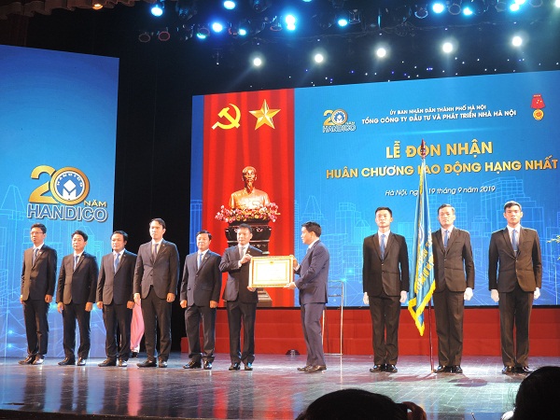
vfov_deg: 29.1
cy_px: 210
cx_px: 280
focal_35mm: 50
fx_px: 809
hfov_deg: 38.2
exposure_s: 1/40
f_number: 3.6
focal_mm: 8.9
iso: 400
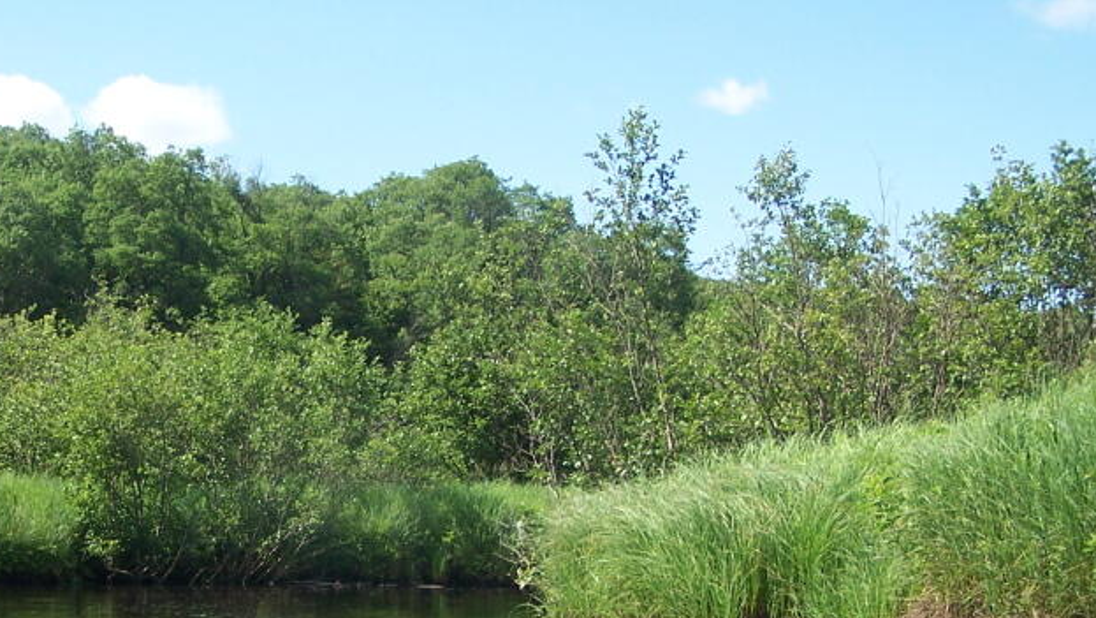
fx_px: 1977
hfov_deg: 30.8
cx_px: 369
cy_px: 463
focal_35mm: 68
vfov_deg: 17.6
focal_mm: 6.3
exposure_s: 1/640
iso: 80
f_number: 2.8
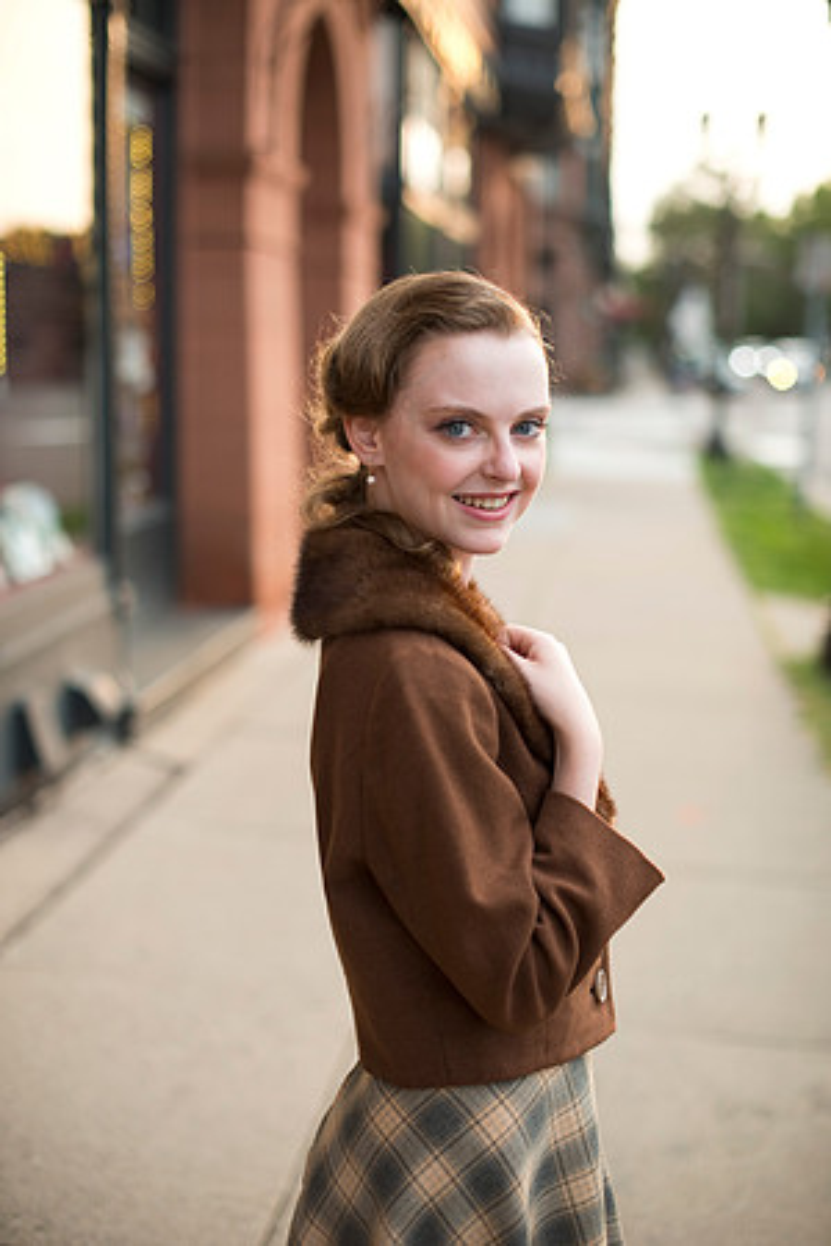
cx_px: 416
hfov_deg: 27.0
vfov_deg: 39.6
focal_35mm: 50
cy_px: 623
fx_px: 1731
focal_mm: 50
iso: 200
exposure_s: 1/400
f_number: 2
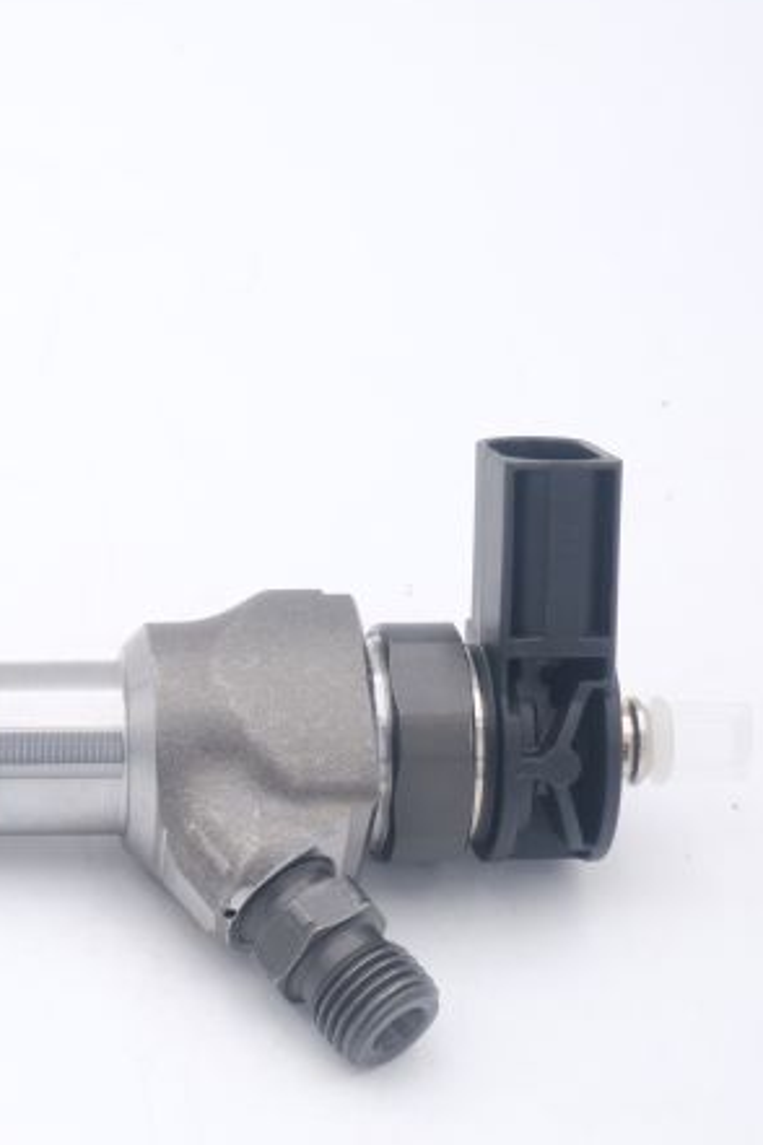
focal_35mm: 98
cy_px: 611
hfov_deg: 13.4
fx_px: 3115
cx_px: -272
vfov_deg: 20.8
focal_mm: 36.3
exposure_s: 1/25
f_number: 11
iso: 200
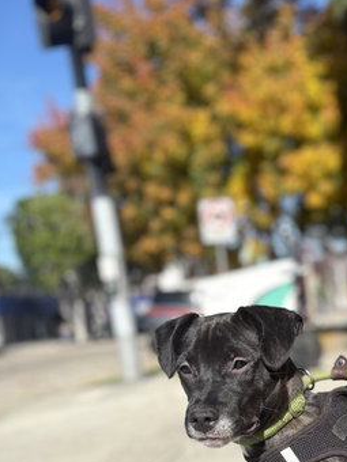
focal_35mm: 51
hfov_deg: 27.2
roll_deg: +5.8
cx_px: 333
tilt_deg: -12.0
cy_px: 445
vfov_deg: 34.6
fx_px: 682
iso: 50
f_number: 1.6
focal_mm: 5.96
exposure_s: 1/3448
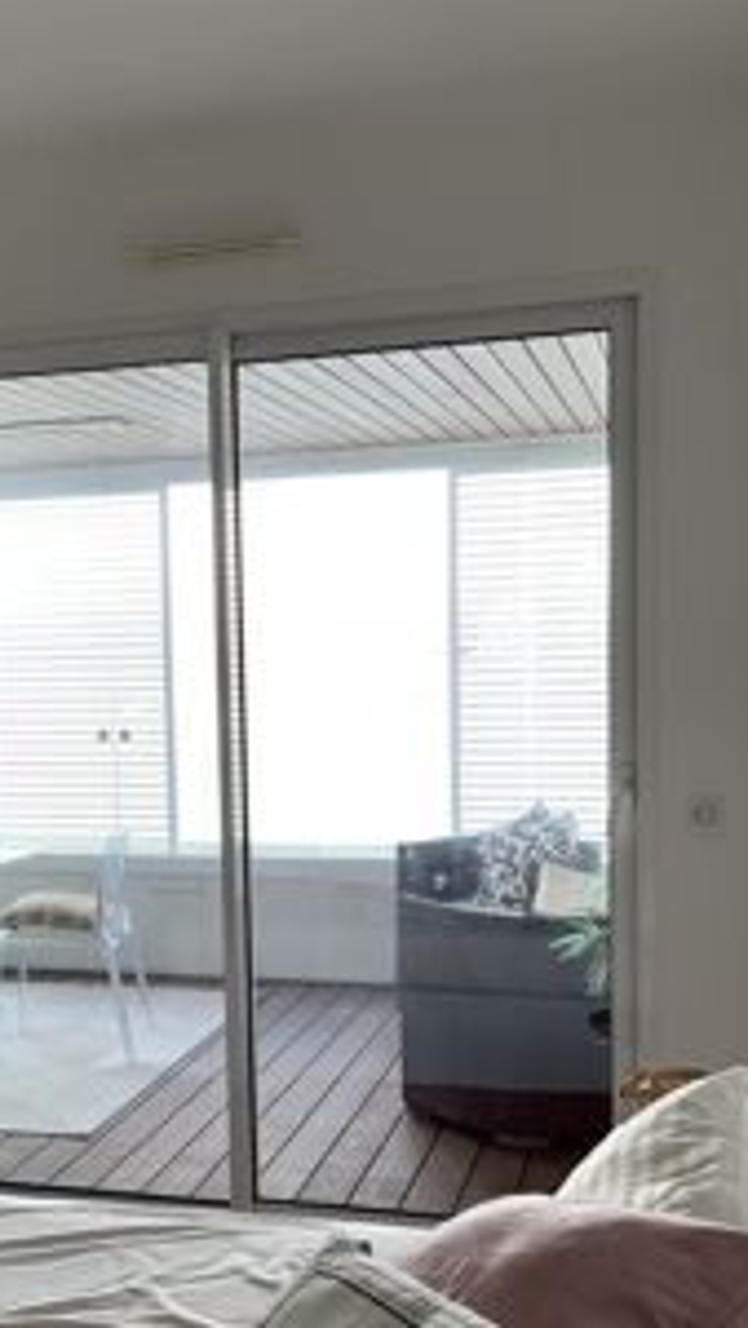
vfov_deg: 45.3
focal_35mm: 45
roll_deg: +1.5
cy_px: 786
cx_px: 195
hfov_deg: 26.2
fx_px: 1585
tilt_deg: -6.2
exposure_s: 1/108
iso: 16
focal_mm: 3
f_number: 1.8
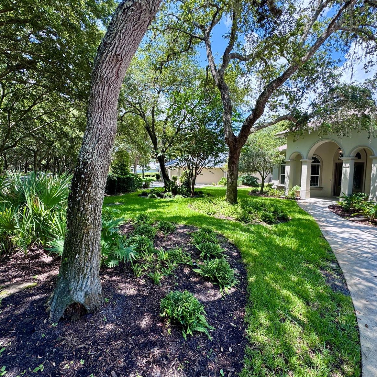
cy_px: 187
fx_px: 209
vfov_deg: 84.0
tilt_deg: -5.2
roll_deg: -2.7
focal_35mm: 17
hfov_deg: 84.0
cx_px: 192
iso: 40
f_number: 2.2
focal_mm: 2.22
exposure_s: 1/277
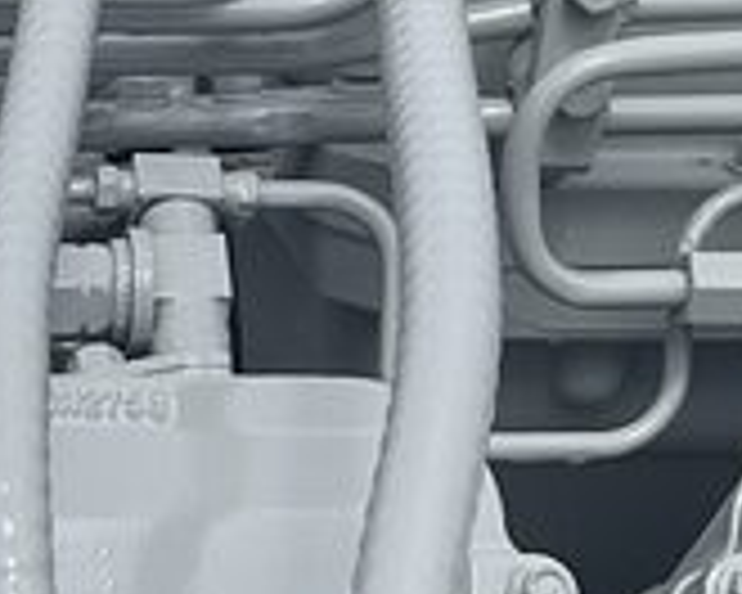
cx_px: -279
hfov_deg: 13.4
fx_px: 3009
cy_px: 855
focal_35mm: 137
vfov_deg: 10.9
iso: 16
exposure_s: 1/3322
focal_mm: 3
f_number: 1.8
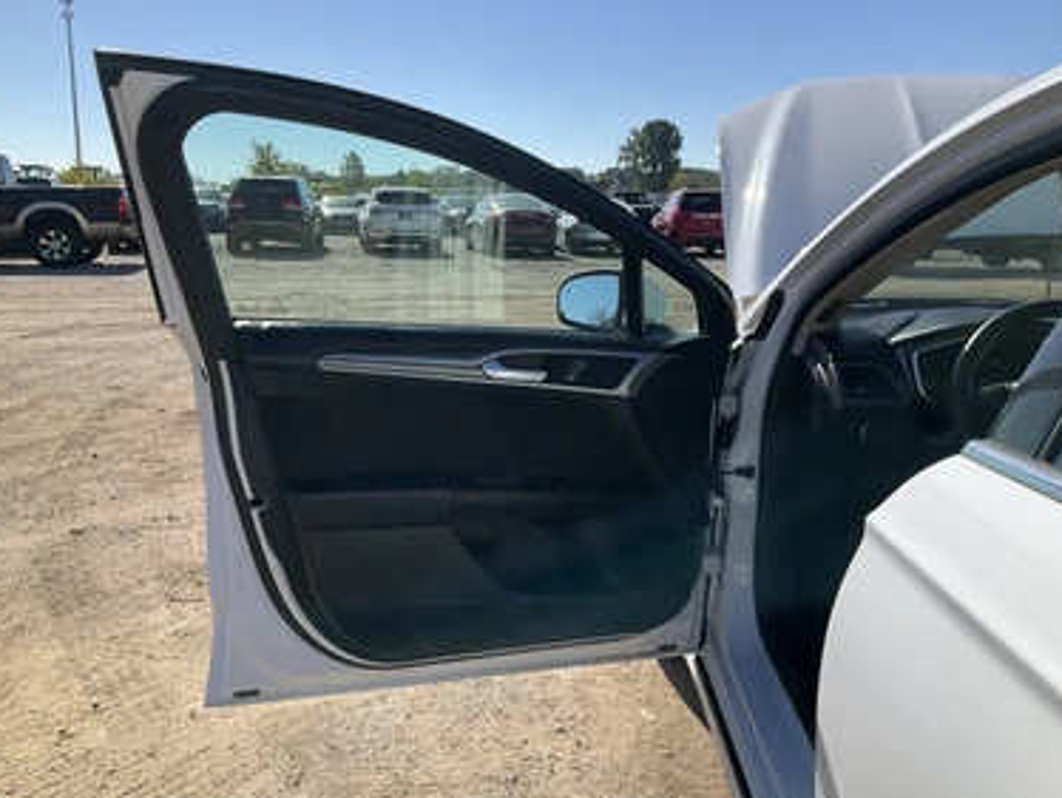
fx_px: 952
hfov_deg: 58.3
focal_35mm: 31
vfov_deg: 45.5
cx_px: 505
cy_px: 403
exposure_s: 1/1912
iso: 25
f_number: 1.8
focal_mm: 3
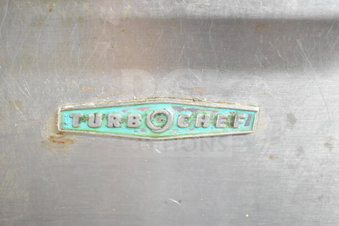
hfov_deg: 42.3
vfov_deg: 29.0
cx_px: 170
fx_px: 438
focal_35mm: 46
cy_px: 113
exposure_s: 1/50
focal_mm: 31
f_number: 4.2
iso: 8000
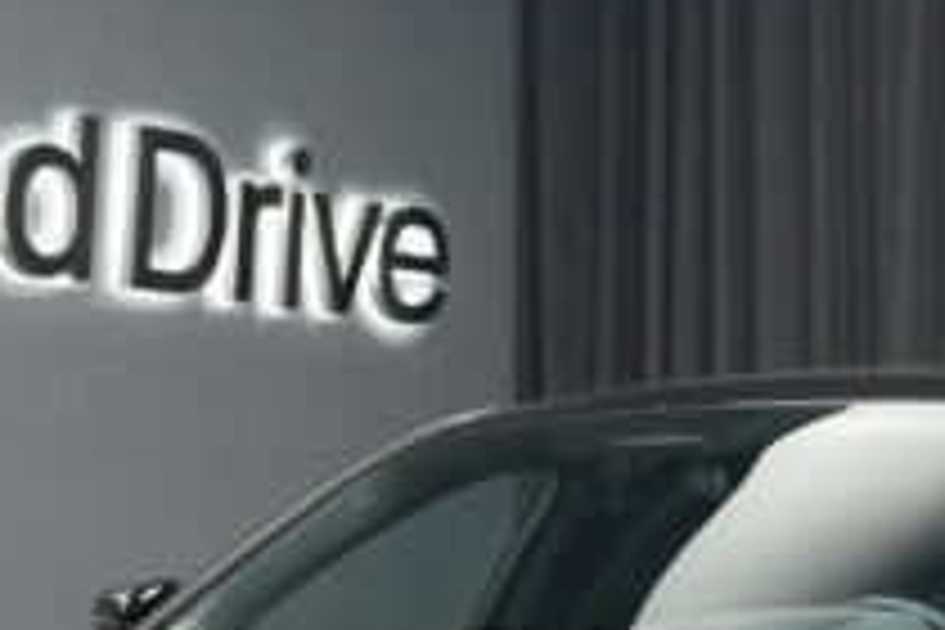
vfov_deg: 10.5
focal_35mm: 128
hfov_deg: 16.0
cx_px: 450
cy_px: 770
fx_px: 3360
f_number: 4
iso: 3200
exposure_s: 1/40
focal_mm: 35
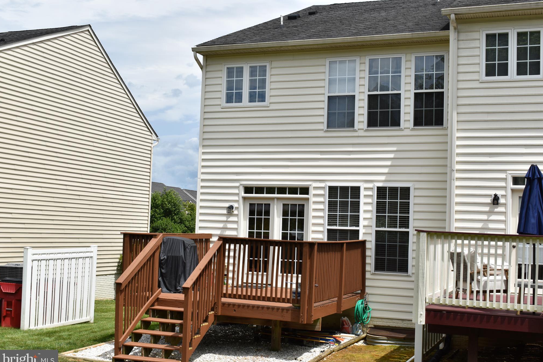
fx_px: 717
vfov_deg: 28.4
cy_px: 185
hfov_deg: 41.5
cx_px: 276
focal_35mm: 48
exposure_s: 1/500
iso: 200
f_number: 11
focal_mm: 31
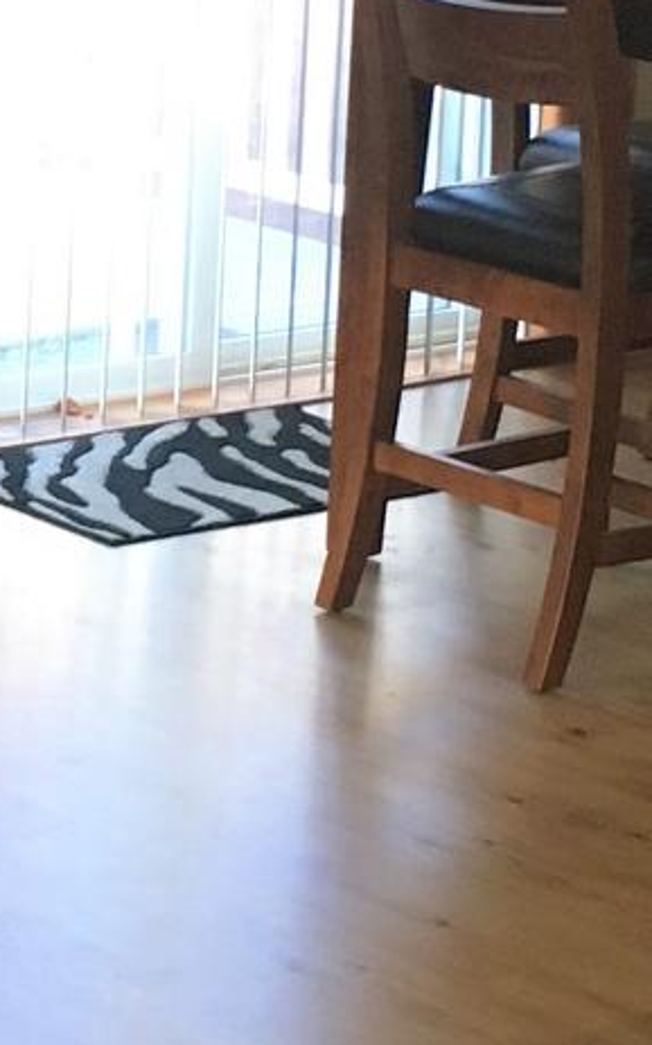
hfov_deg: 9.4
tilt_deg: -10.2
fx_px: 3870
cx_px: -250
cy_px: 226
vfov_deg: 15.3
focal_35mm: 136
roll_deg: -2.6
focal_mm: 4.15
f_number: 2.2
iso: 125
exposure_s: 1/30
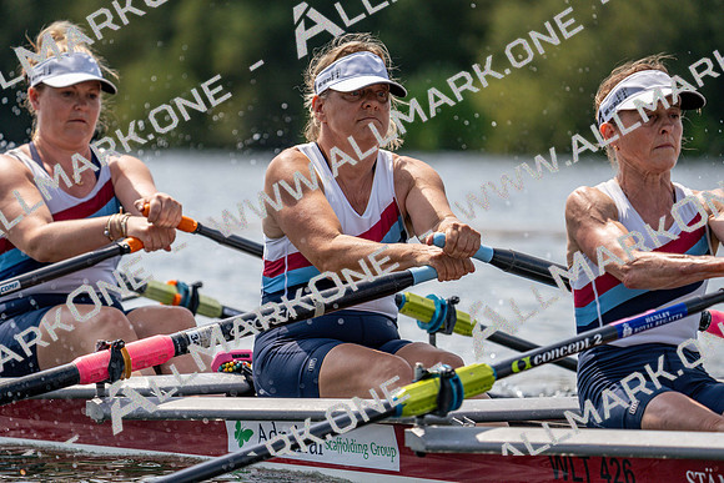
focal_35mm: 309
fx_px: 6215
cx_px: 362
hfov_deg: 6.7
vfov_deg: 4.5
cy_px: 242
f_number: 6.3
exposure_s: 1/1600
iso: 200
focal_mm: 309
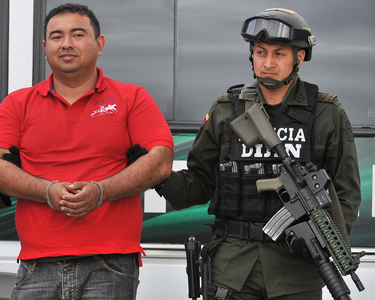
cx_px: 87
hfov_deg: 5.5
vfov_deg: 4.4
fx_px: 3896
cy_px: 114
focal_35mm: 351
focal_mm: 210
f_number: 5
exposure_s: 1/500
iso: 250
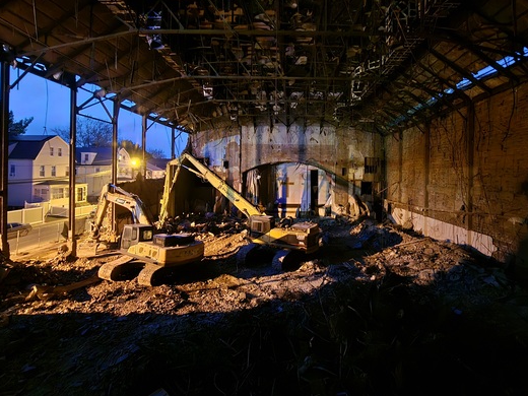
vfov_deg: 77.8
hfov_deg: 94.2
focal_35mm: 16
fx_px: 244
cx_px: 288
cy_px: 175
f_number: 2.2
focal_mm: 2.2
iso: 2500
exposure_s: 1/4
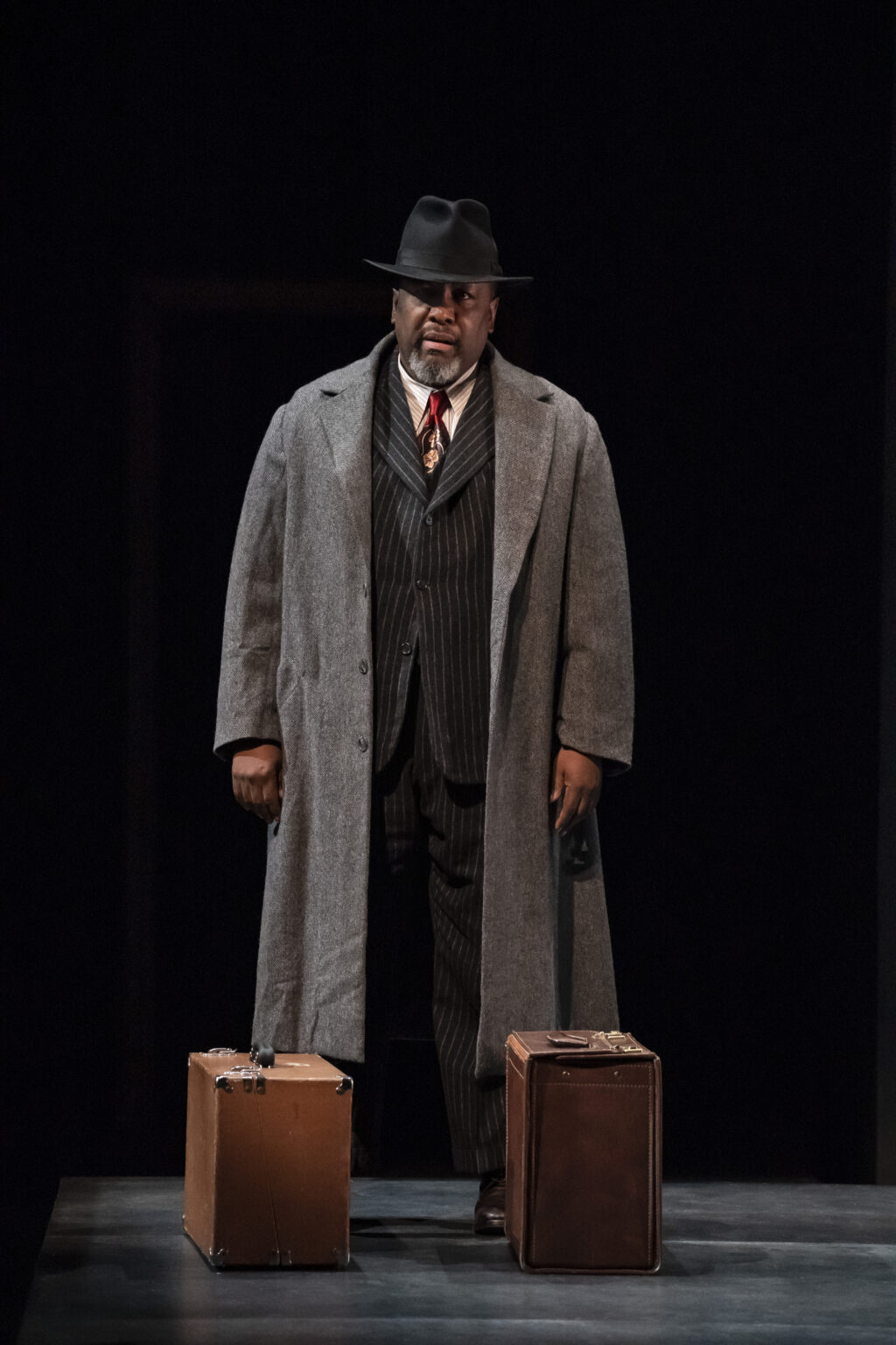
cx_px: 448
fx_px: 5450
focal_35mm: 146
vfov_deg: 14.1
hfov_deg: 9.4
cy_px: 672
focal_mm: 146
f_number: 5.6
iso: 16000
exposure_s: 1/250
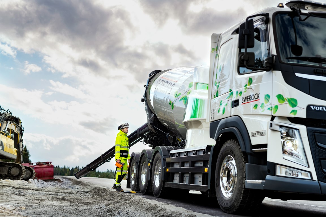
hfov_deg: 39.6
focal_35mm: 50
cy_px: 108
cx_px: 163
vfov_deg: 27.0
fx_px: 453
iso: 80
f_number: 3.2
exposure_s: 1/320
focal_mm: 50
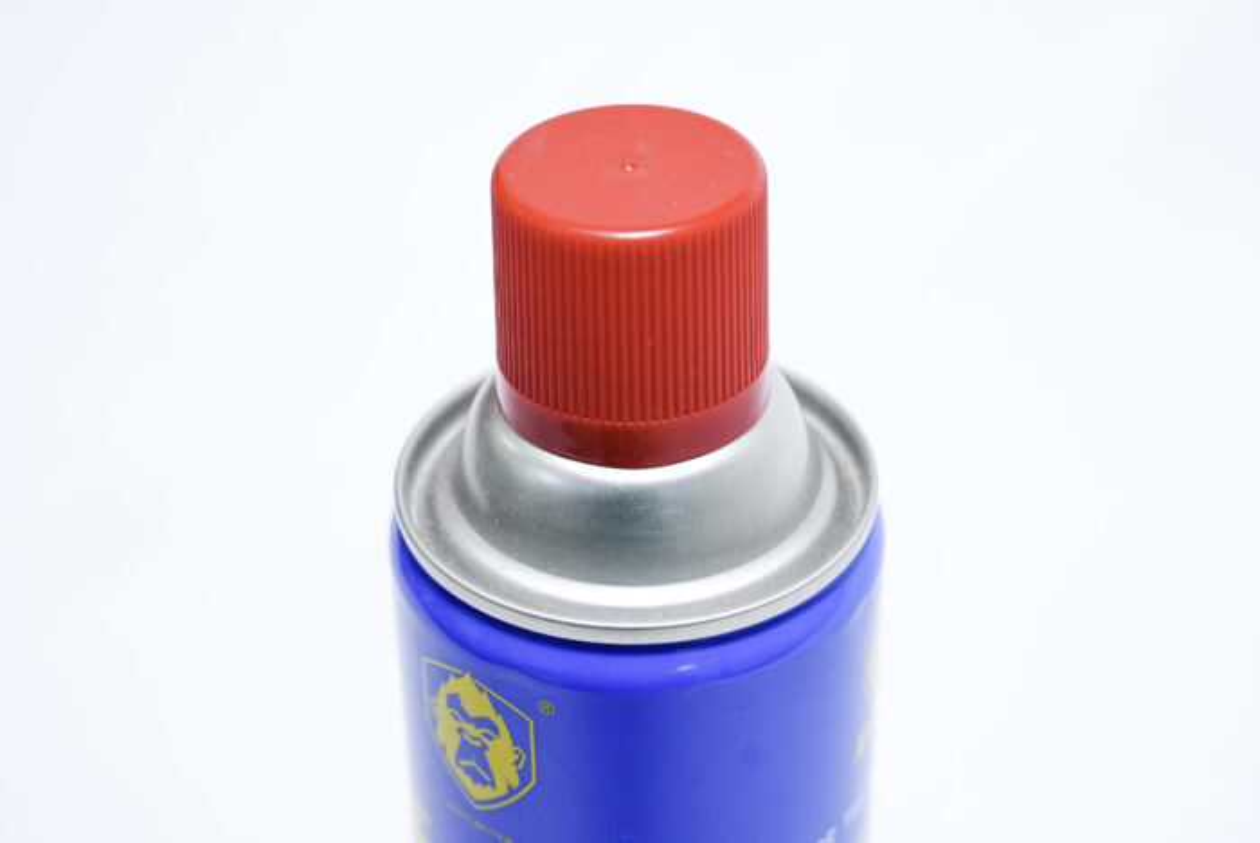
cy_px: 422
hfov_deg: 28.8
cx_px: 630
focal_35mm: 70
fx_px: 2452
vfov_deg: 19.5
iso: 3200
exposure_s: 1/250
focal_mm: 70
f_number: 8
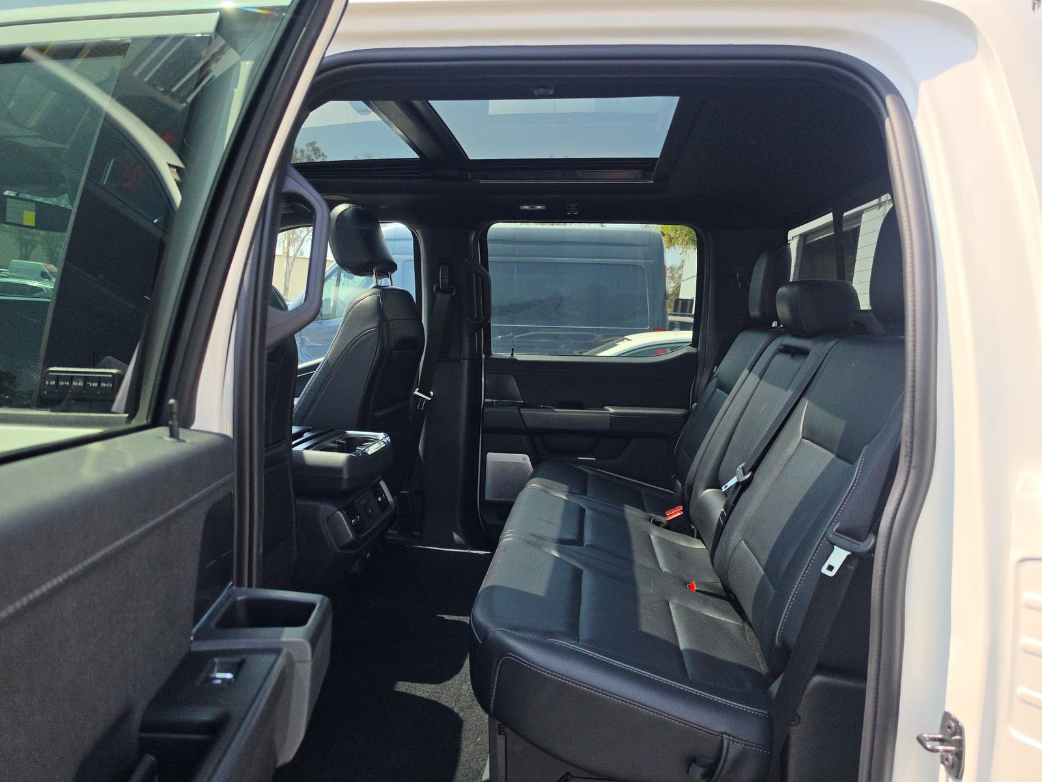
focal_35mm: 23
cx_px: 521
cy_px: 391
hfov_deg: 73.9
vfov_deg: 58.9
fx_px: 692
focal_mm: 6.5
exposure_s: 1/2333
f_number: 1.4
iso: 63
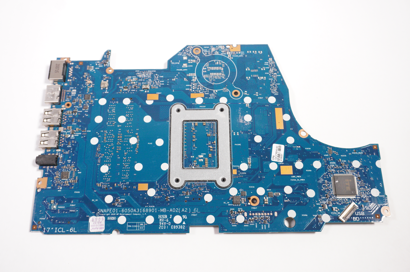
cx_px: 205
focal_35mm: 36
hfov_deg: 53.2
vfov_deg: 36.8
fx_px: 410
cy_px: 136
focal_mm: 24
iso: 1600
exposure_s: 1/200
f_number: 5.6
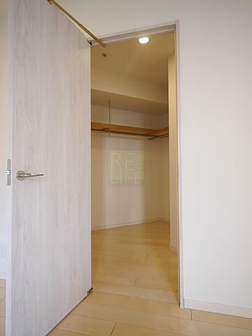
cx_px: 126
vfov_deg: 76.4
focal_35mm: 22
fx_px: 214
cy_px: 168
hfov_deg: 61.1
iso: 1000
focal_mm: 11
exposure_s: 1/60
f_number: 4
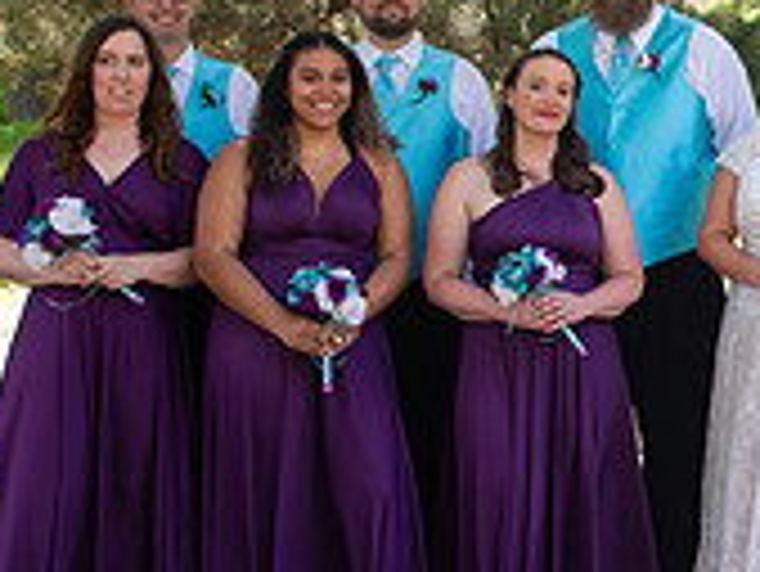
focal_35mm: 79
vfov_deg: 18.6
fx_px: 1736
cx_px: 949
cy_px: 191
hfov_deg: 22.5
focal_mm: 24
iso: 250
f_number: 5
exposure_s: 1/125
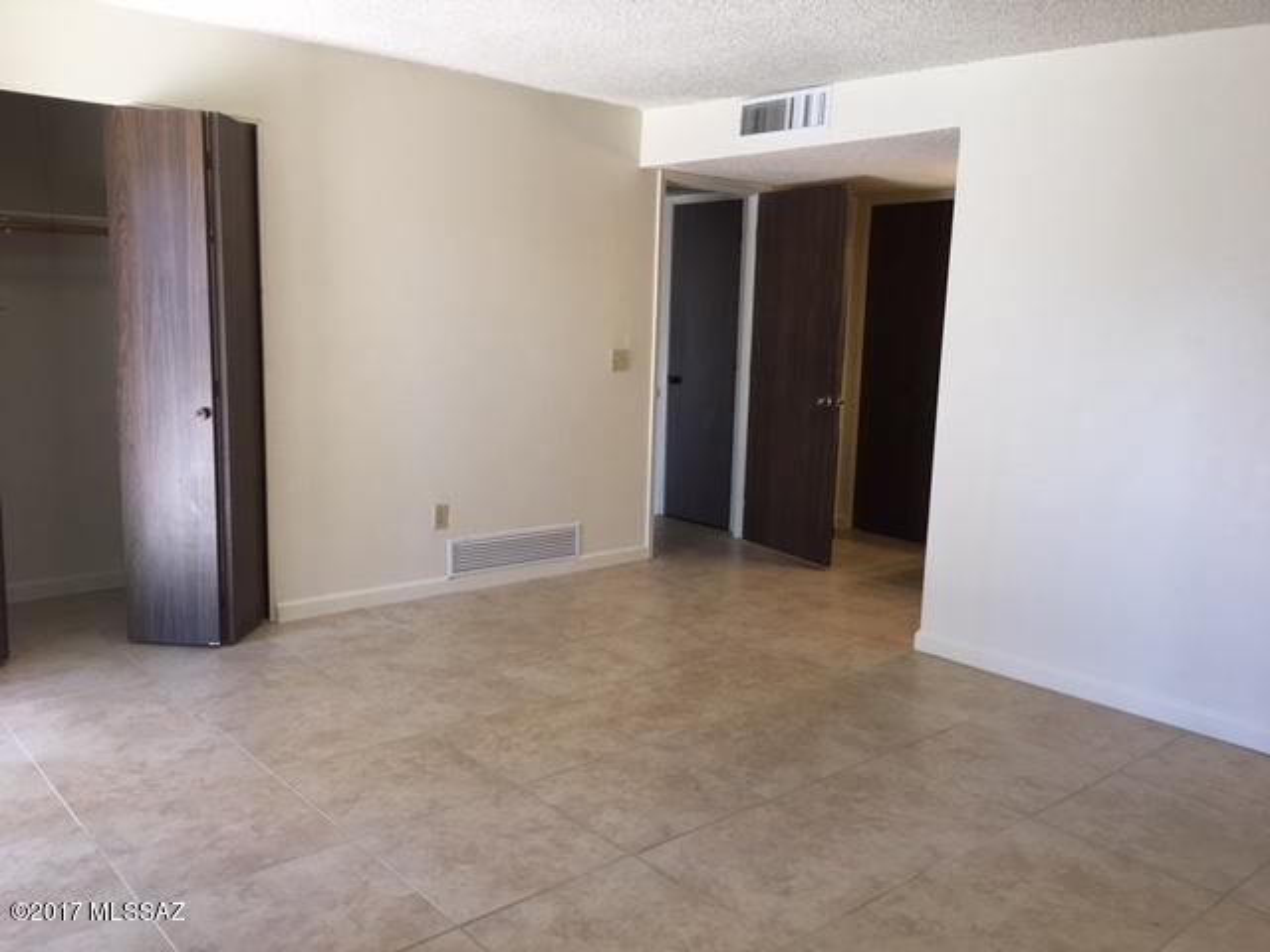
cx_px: 635
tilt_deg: -8.8
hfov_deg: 61.7
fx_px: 1064
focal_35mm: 29
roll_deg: -2.0
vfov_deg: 48.2
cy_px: 476
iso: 32
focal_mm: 4.15
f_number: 2.2
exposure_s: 1/30
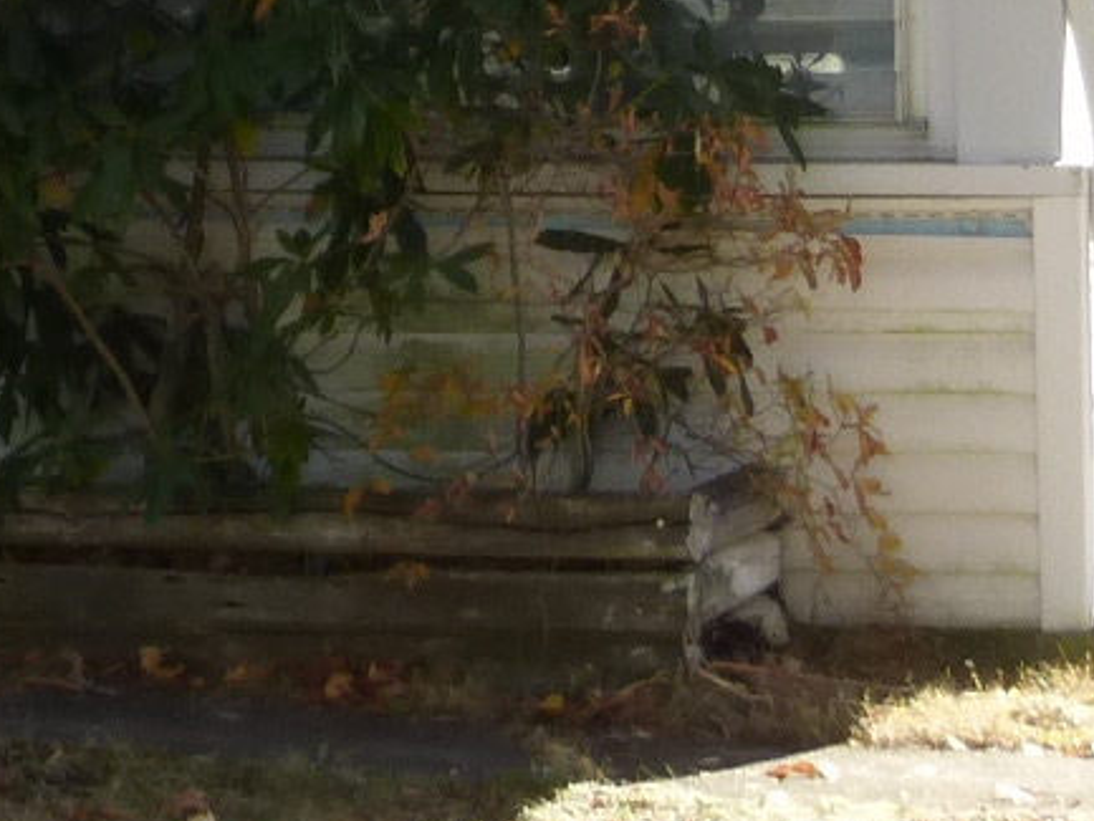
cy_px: -576
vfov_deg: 7.0
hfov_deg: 9.5
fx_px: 6544
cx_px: -116
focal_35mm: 207
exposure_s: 1/200
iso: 100
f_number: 3.7
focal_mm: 6.1
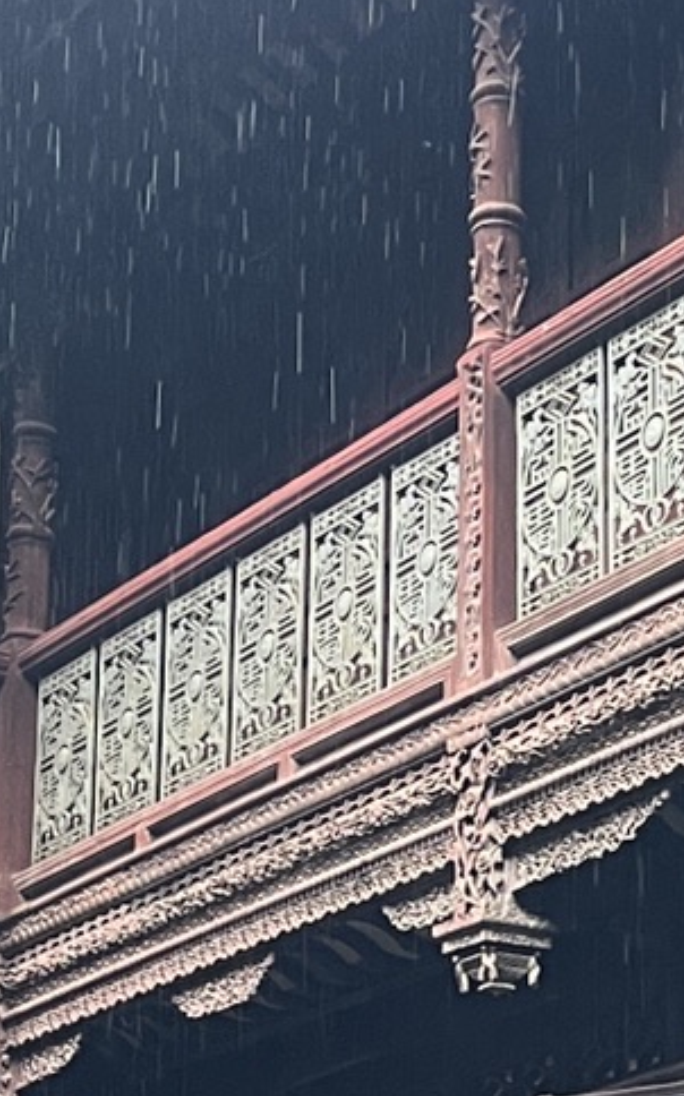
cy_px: 1042
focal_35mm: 114
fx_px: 3404
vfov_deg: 17.9
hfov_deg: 11.2
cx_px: 922
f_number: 1.6
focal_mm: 5.1
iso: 125
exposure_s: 1/60
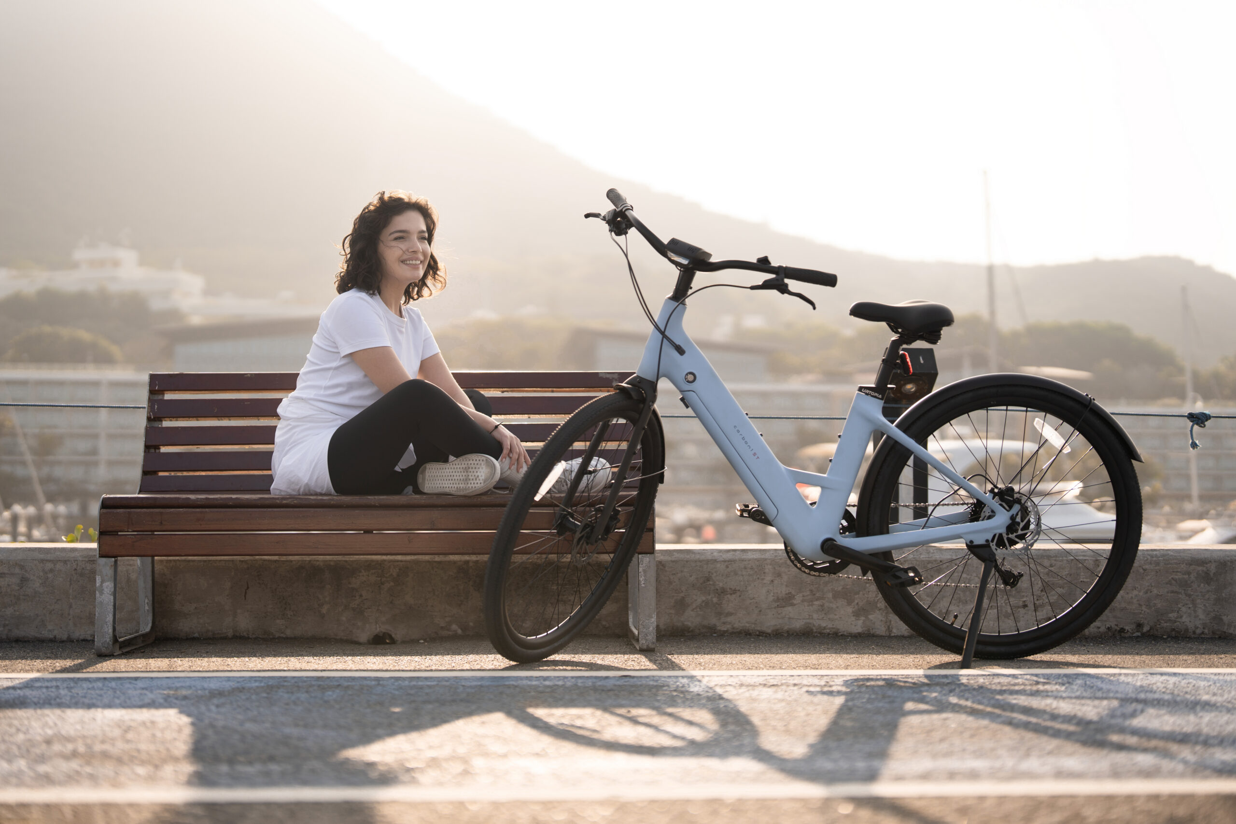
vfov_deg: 27.0
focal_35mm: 50
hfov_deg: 39.6
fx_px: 1717
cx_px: 618
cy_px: 412
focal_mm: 50
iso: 100
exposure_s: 1/8000
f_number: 1.2
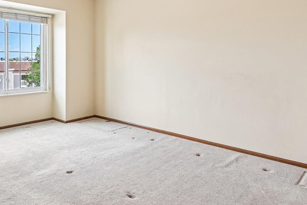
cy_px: 62
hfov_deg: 66.7
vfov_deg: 46.8
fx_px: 230
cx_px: 123
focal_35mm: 27
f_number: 11
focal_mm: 14
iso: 180
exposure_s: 1/15
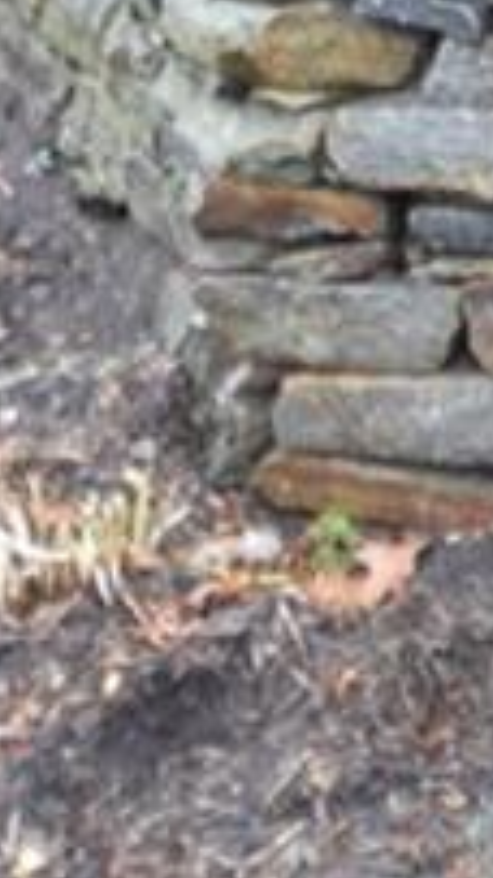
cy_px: -549
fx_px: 4421
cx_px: 1829
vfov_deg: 10.8
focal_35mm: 190
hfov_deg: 5.7
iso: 560
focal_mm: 24
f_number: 4.5
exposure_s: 1/60
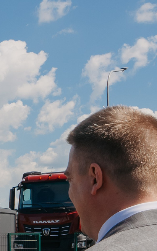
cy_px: 263
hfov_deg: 10.4
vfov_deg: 18.2
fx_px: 760
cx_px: -197
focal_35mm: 111
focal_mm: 28
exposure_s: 1/200
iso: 160
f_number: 14
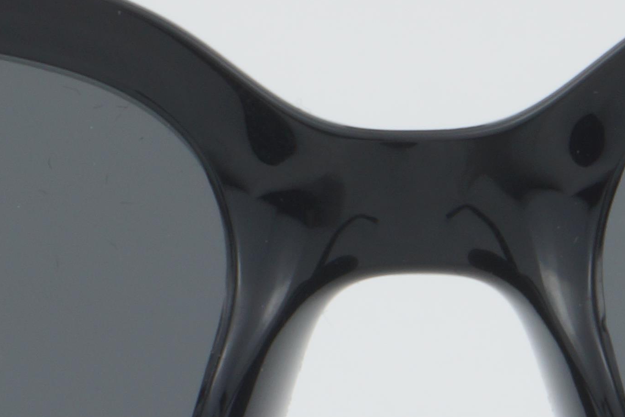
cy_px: 357
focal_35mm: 330
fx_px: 5728
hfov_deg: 6.2
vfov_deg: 4.2
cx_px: 428
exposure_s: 1/3
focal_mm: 50
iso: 100
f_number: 32
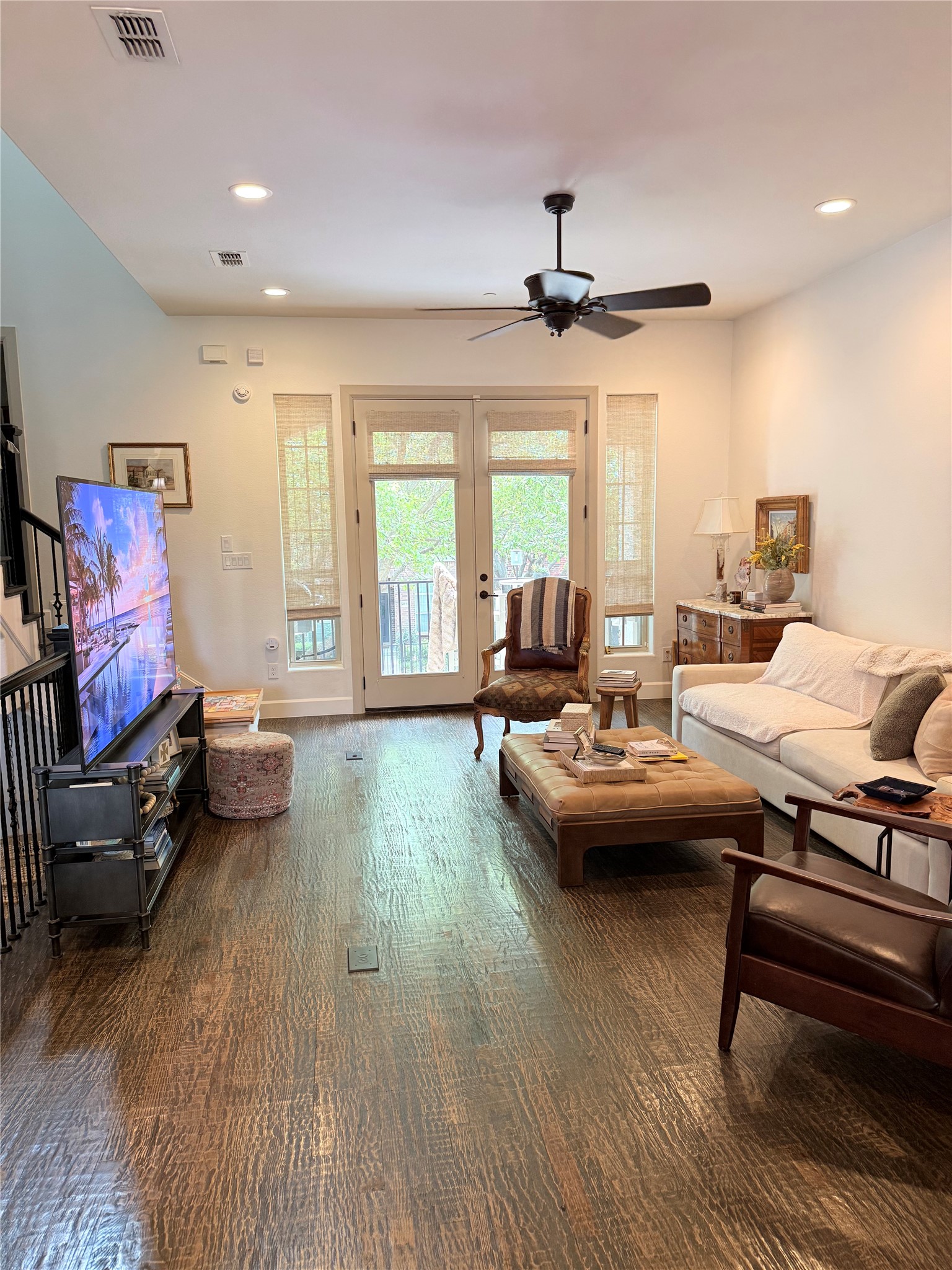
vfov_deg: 71.6
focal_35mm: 24
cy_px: 635
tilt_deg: -7.7
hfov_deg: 56.8
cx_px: 476
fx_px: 880
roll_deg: +1.0
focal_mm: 6.76
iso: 160
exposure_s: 1/60
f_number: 1.78
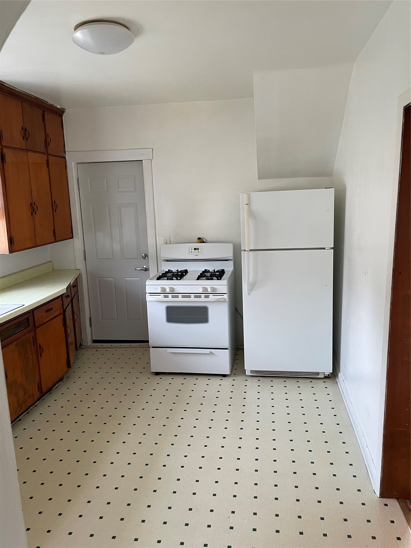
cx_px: 206
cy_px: 274
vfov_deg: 67.3
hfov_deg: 53.1
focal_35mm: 26
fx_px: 412
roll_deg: +1.7
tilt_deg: -9.3
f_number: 1.6
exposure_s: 1/66
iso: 125
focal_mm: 4.2
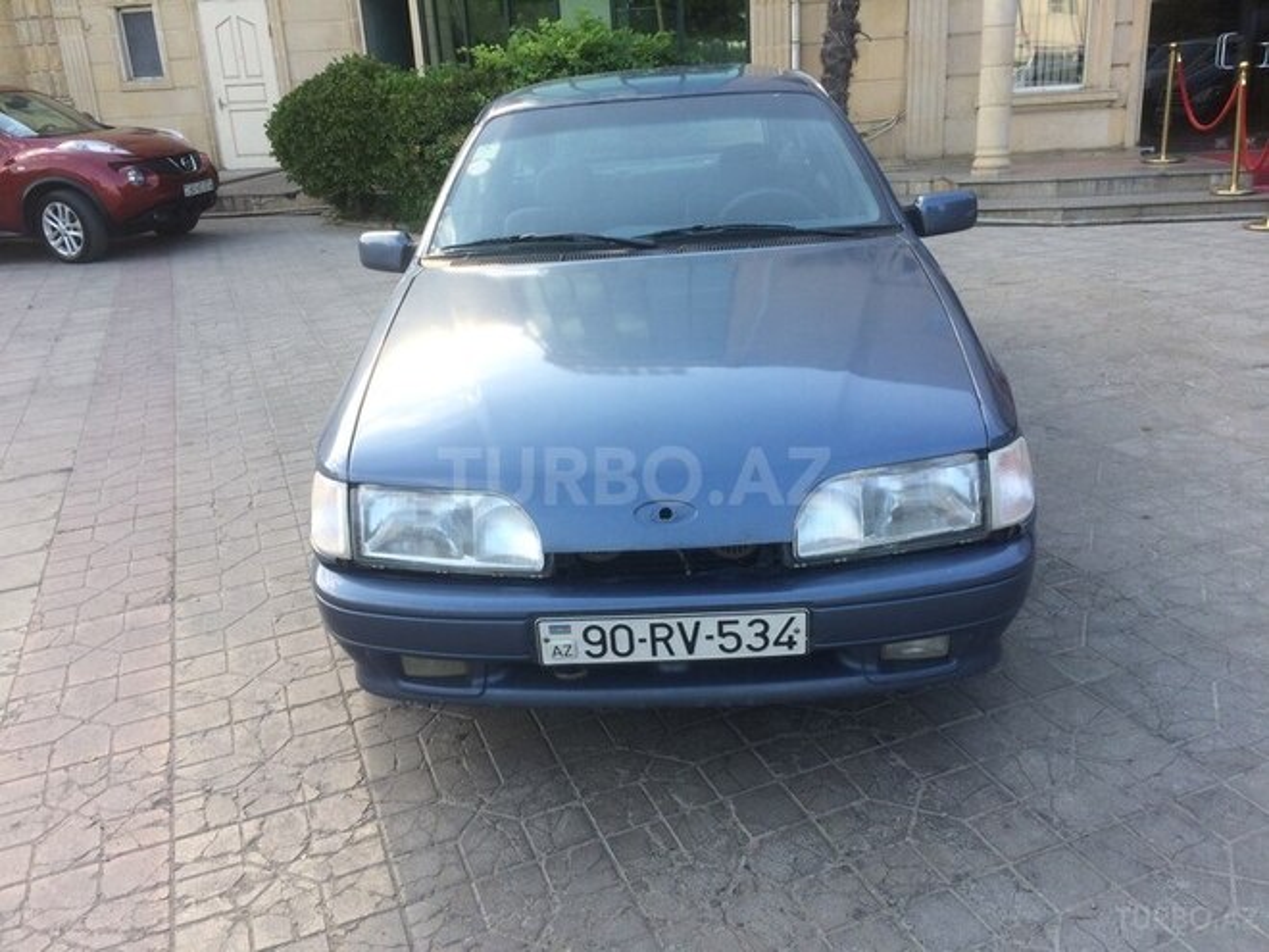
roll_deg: +3.2
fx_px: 1063
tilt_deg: -22.1
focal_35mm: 29
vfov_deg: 48.2
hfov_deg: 61.7
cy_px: 476
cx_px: 634
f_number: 2.2
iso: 32
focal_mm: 4.15
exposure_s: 1/277
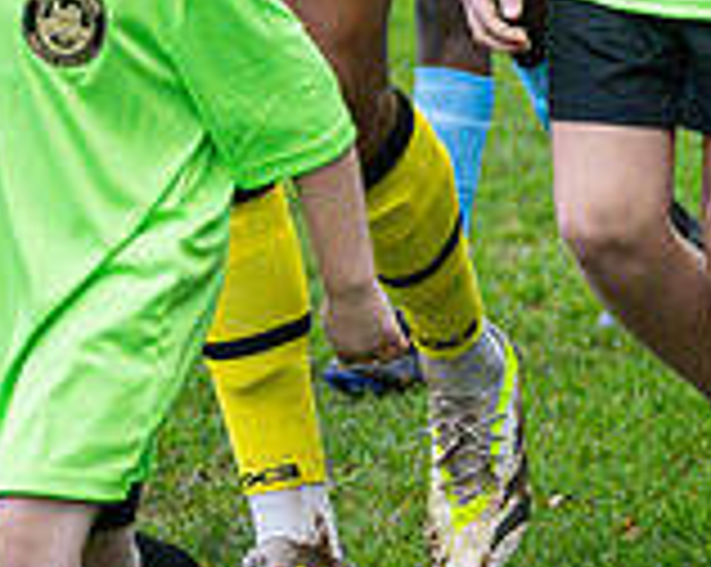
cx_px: 1079
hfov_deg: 4.6
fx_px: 8848
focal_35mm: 421
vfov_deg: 3.7
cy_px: -297
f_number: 2.8
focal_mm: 70
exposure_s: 1/2000
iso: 2000
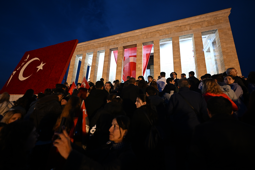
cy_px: 85
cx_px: 128
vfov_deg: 81.2
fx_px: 99
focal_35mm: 14
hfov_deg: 104.3
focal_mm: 14
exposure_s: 1/30
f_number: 2.8
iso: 1250
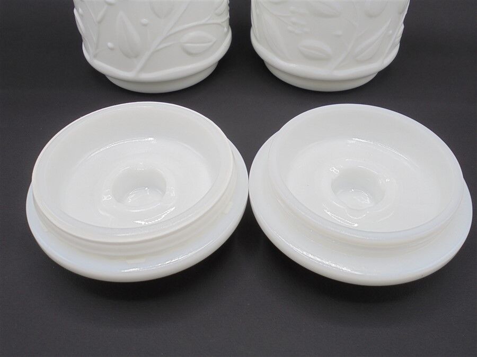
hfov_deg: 54.0
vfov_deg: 41.8
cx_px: 238
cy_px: 178
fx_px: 469
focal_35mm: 34
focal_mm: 6.1
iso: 100
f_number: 4
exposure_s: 1/160
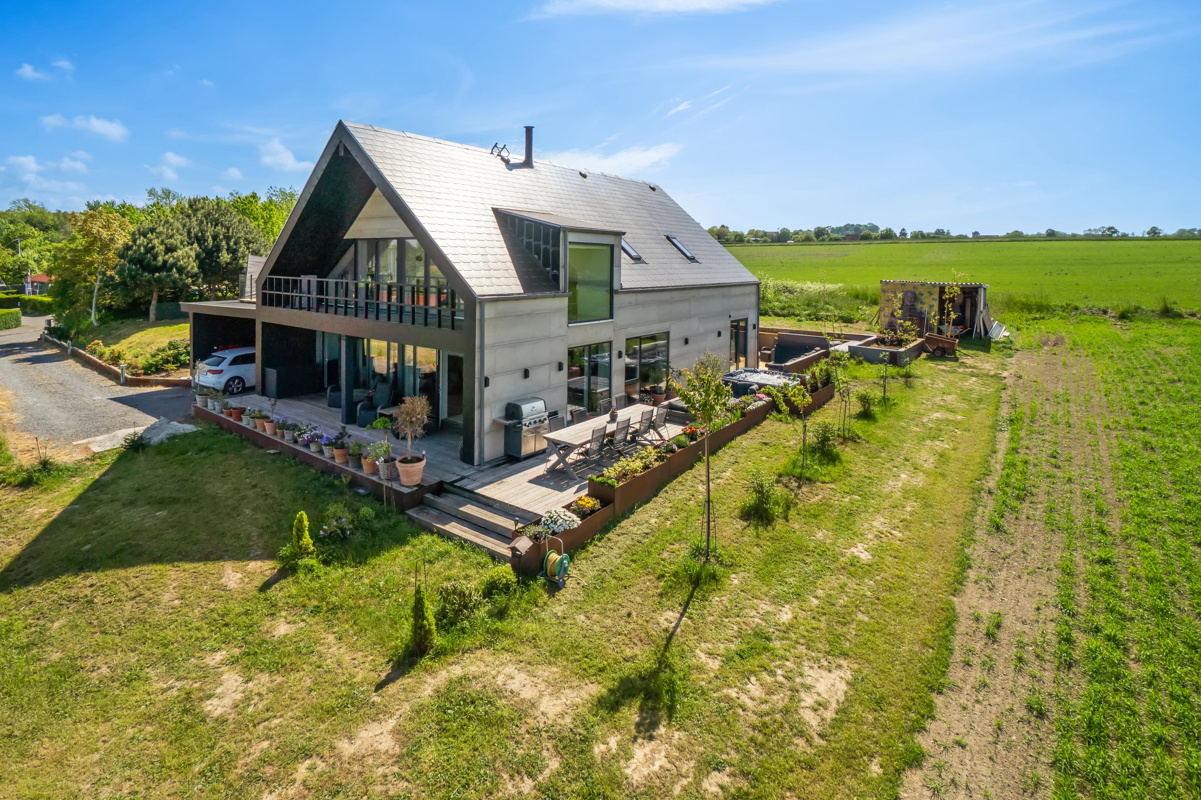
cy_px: 400
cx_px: 600
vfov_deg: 72.1
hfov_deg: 95.0
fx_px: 550
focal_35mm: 16
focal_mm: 11
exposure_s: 1/1600
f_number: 8
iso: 200
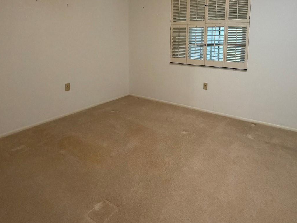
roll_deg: -0.6
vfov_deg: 58.0
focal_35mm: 22
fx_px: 189
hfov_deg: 75.7
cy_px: 56
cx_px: 176
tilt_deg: -4.6
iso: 200
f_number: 2.2
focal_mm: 2.22
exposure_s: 1/60
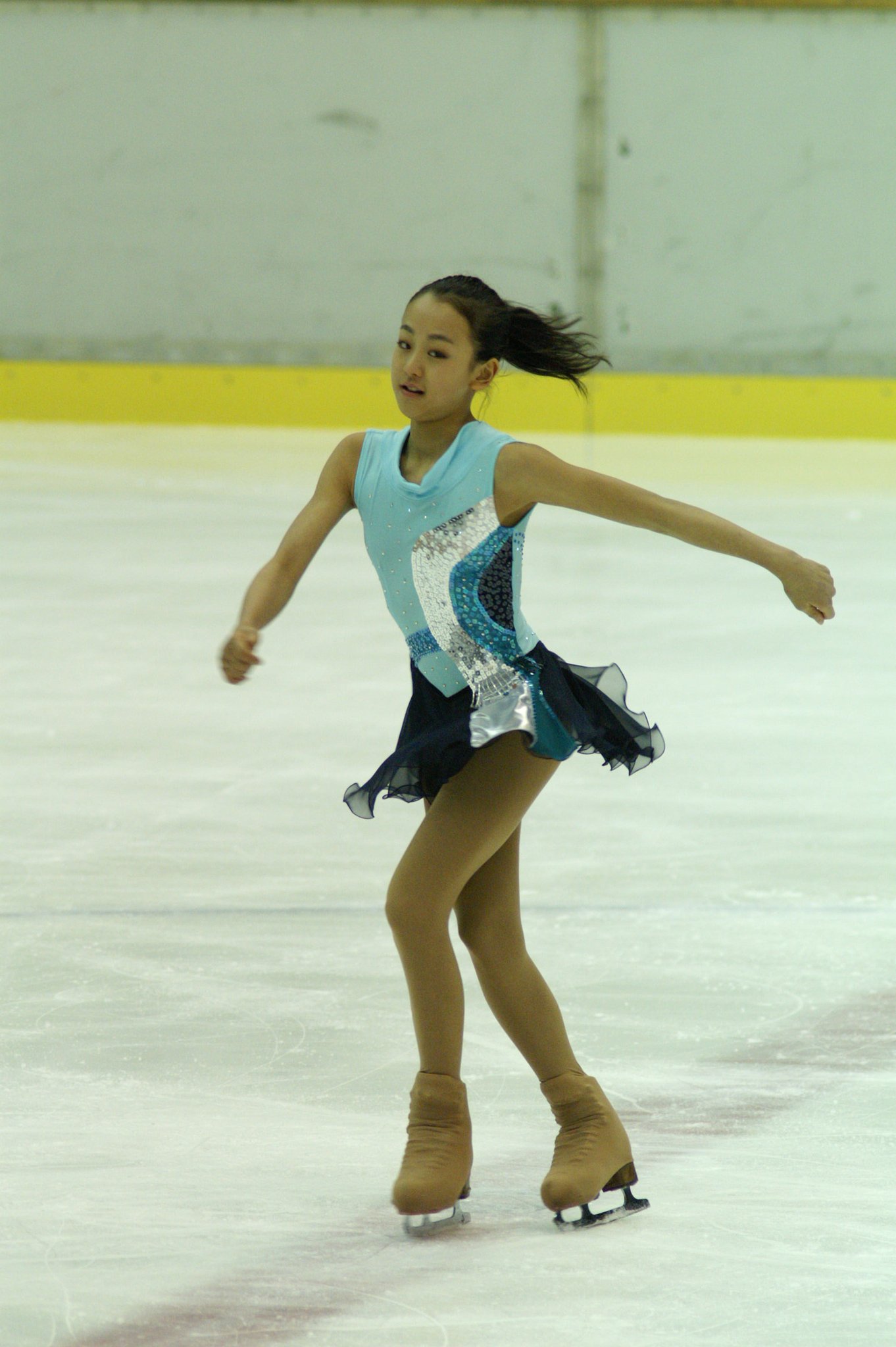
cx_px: 448
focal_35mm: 420
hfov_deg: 3.3
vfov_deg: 4.9
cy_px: 674
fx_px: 15705
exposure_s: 1/300
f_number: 4.5
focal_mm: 280
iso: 1600
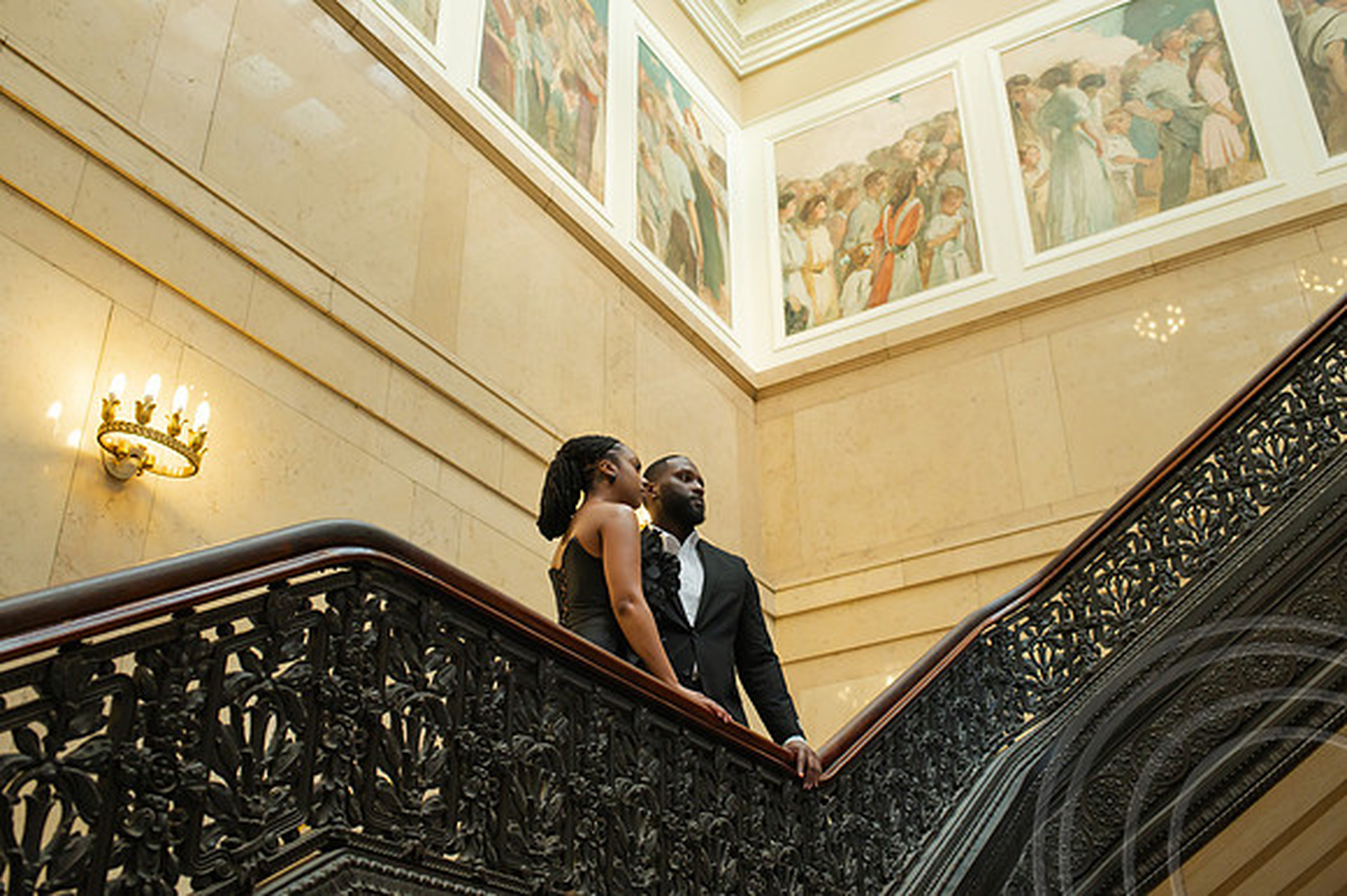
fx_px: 1383
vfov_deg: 35.9
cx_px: 674
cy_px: 448
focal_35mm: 37
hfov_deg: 51.9
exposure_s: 1/250
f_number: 4
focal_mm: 35
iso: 1000
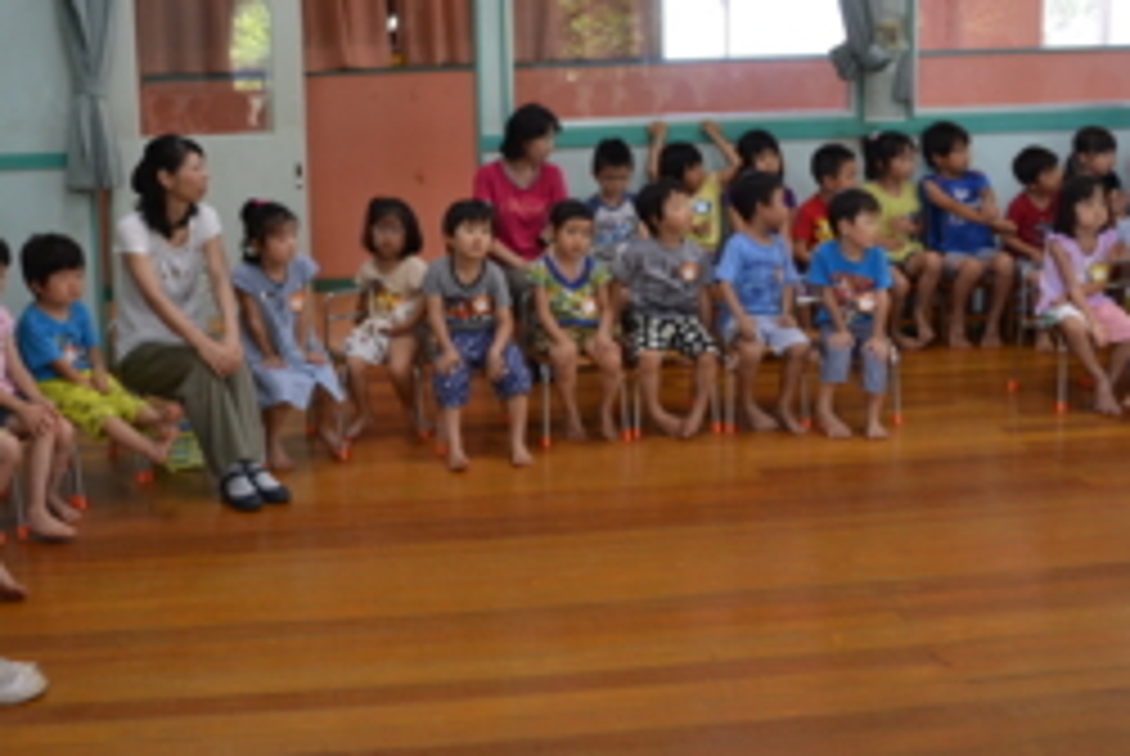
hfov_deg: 45.1
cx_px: 450
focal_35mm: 43
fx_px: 1351
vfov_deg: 30.9
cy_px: 232
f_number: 4
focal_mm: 18
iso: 400
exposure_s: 1/60
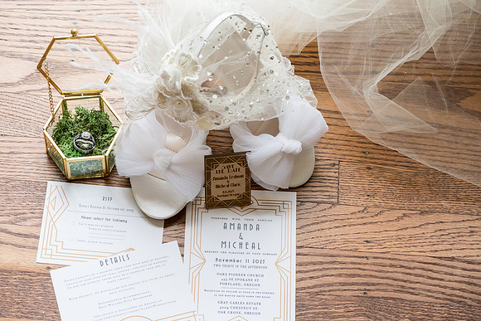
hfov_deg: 19.5
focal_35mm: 105
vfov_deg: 13.0
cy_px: 160
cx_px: 240
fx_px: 1403
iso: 2000
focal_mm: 105
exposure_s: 1/320
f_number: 9
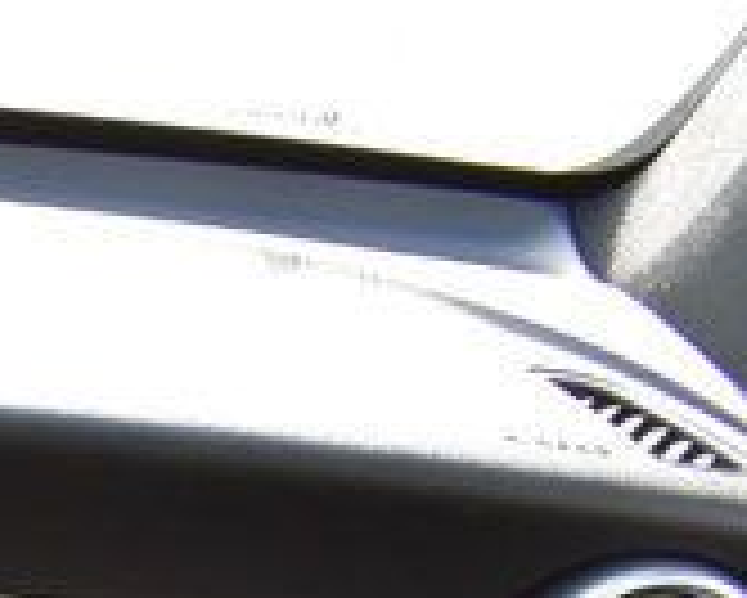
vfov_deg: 8.8
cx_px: -1192
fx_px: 3451
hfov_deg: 10.3
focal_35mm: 156
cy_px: 1524
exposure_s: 1/80
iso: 400
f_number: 8
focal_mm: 18
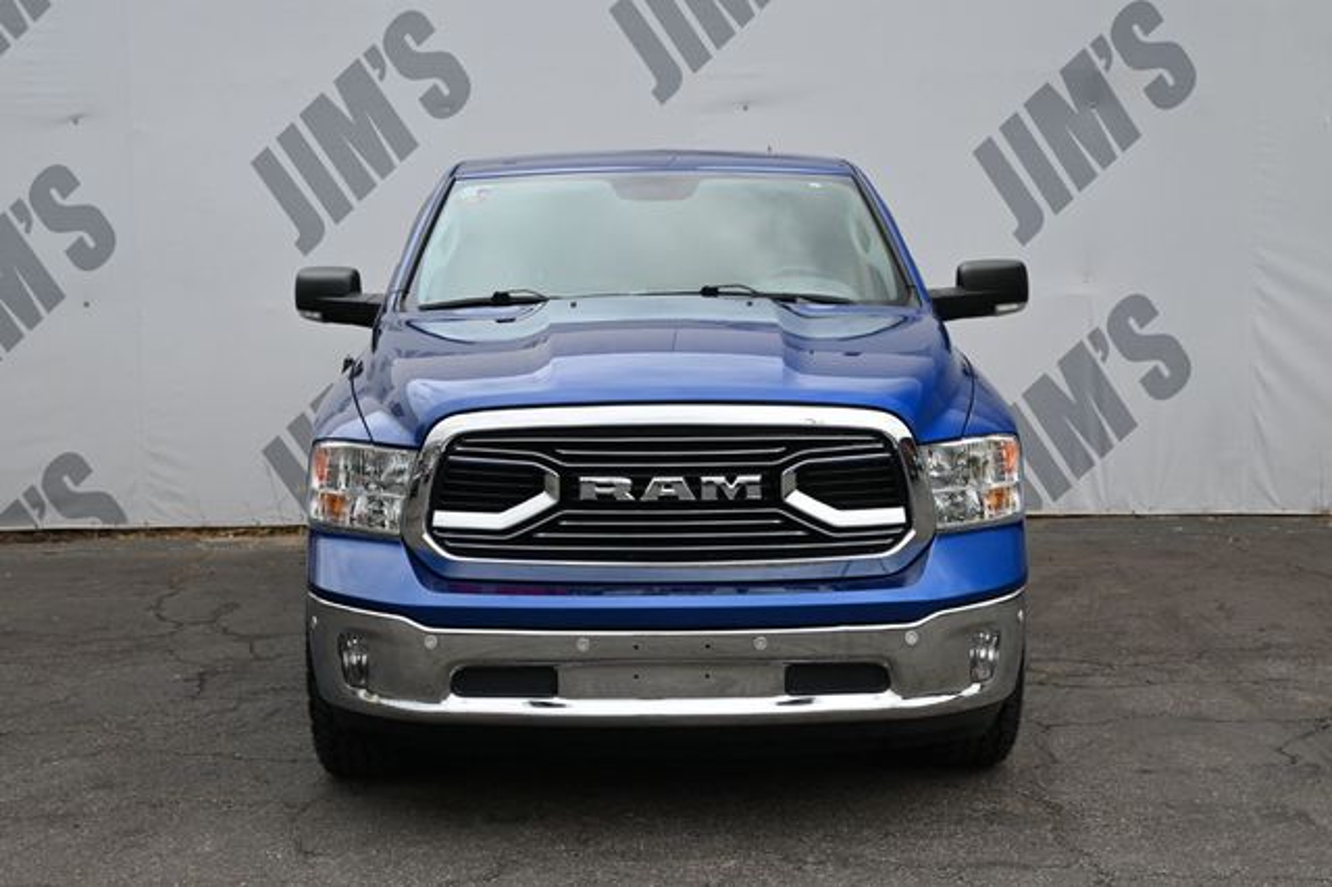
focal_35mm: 52
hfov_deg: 37.9
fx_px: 1941
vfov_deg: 25.7
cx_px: 666
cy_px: 444
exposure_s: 1/250
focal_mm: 35
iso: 200
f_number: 5.3
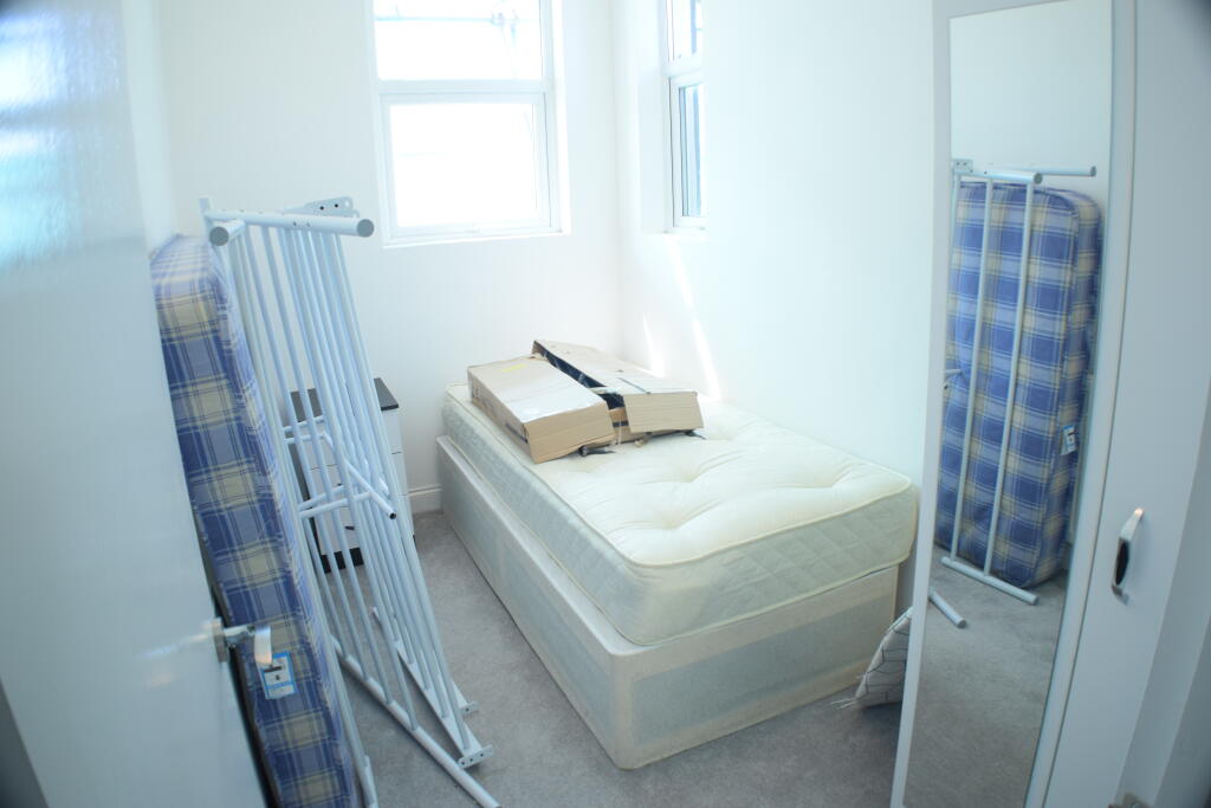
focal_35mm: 32
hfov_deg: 59.5
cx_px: 606
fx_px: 1060
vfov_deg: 41.7
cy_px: 404
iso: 720
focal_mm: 21
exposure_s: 1/60
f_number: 4
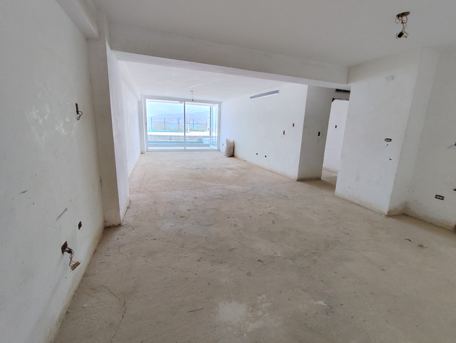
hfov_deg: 94.5
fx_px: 211
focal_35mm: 16
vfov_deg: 78.2
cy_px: 172
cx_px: 228
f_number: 2.2
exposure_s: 1/100
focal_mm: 1.65
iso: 50
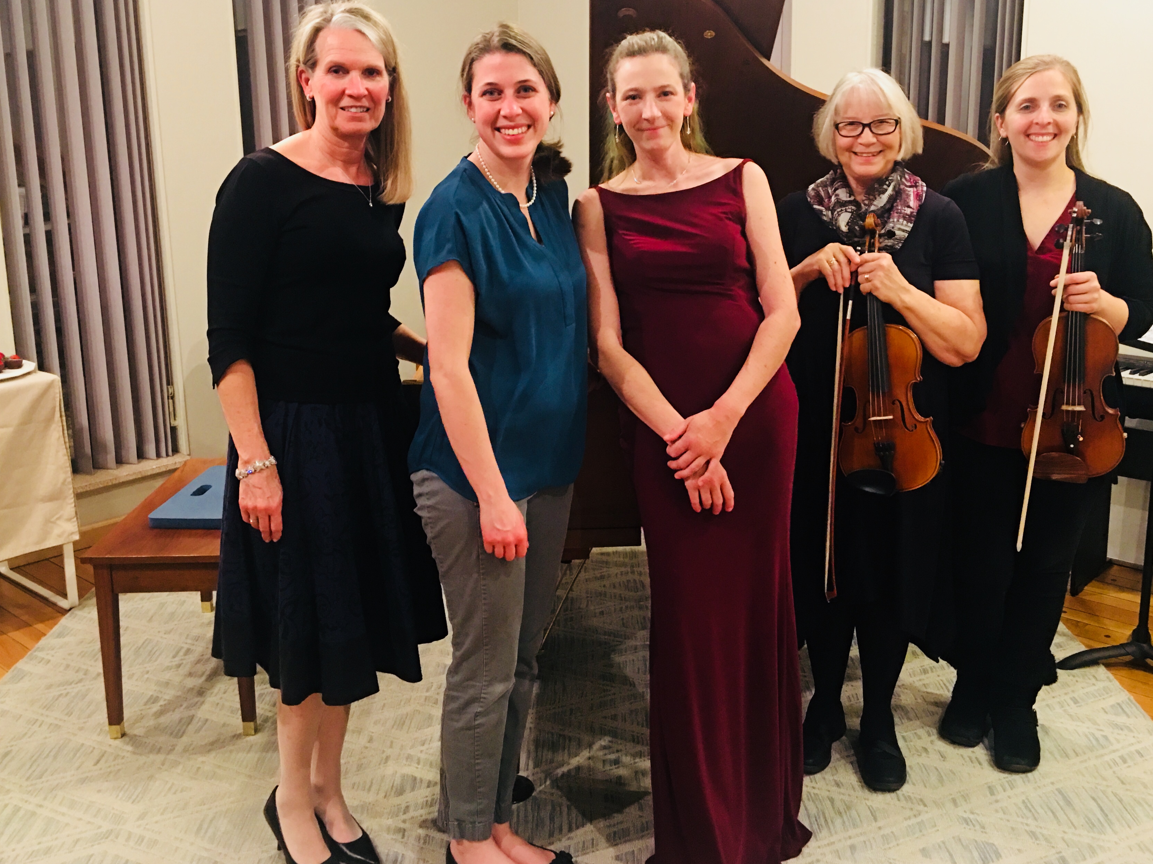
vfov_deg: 40.6
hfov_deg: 52.6
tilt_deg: -11.0
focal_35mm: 35
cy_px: 370
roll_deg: +0.3
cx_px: 619
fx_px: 1166
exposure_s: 1/4
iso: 64
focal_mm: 4.15
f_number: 2.2
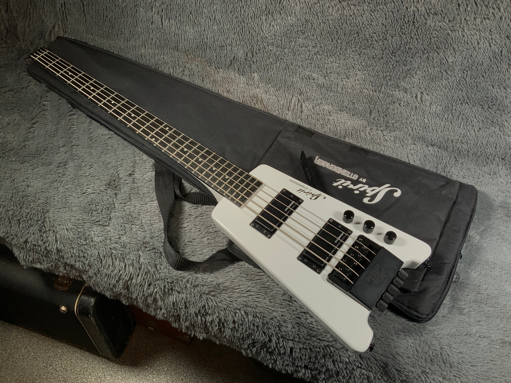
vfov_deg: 48.2
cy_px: 192
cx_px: 256
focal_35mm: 29
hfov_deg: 61.7
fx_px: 428
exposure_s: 1/156
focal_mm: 3
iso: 20
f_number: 1.8
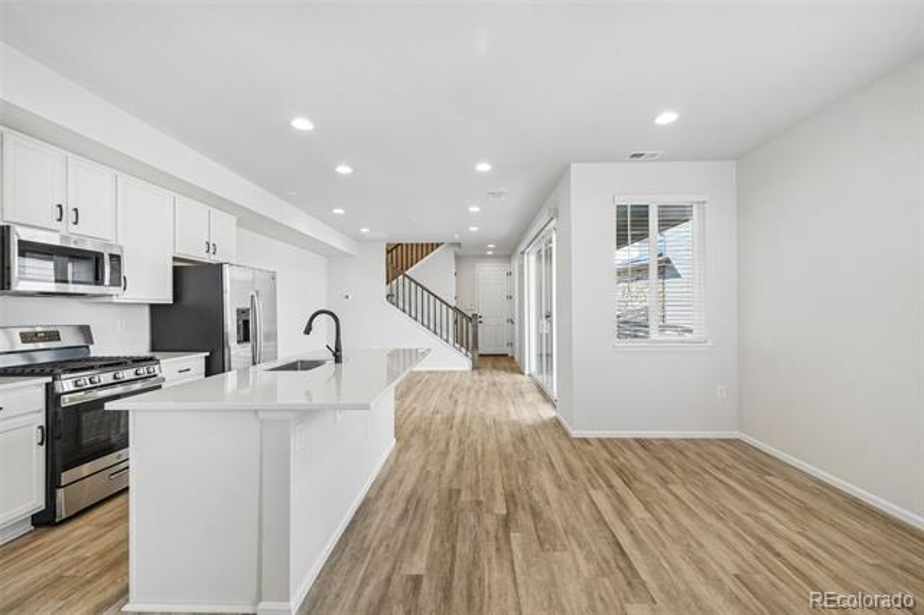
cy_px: 308
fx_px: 385
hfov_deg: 100.4
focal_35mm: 15
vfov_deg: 77.3
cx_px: 462
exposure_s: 1/50
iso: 800
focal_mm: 10
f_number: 8
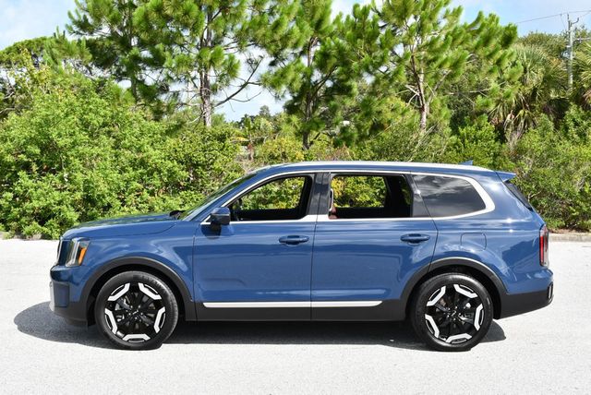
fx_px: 789
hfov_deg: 41.1
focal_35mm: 48
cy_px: 198
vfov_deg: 28.1
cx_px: 296
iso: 160
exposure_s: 1/250
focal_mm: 24
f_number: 8
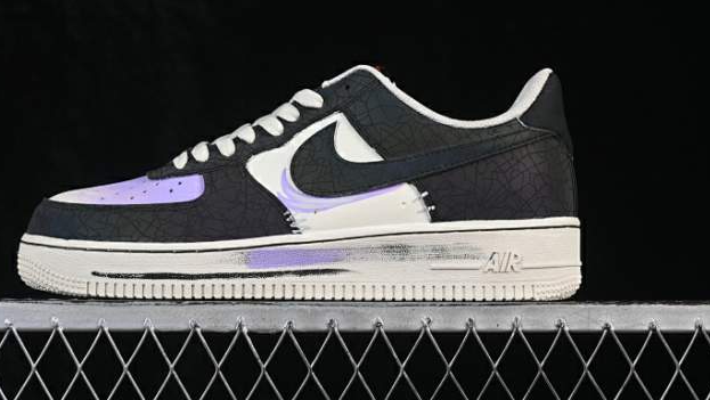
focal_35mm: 92
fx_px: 1733
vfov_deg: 13.1
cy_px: 130
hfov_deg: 23.1
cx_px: 311
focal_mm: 50
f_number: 8
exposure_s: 1/80
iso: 160
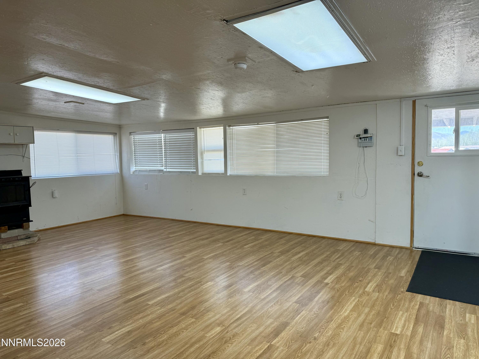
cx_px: 240
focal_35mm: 24
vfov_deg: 56.8
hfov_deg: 71.6
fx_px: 332
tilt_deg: -3.8
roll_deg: +0.6
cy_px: 180
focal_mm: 6.76
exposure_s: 1/261
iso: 100
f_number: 1.78
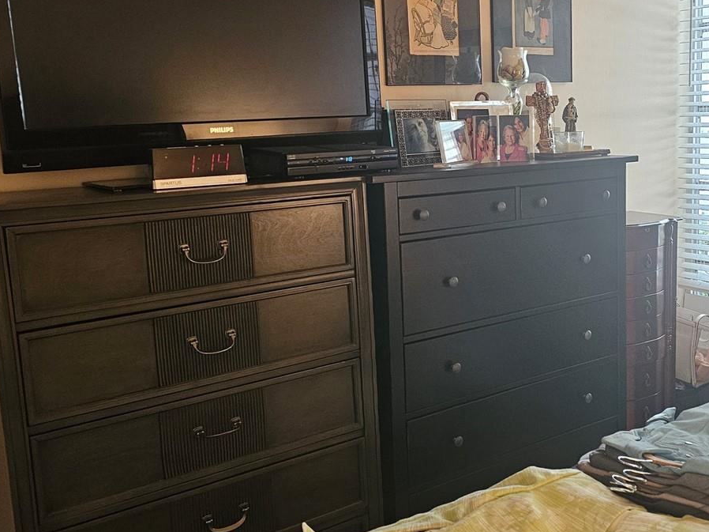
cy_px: 239
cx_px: 497
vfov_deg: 35.1
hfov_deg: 44.8
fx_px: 840
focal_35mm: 41
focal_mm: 6.3
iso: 640
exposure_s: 1/60
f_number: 1.7
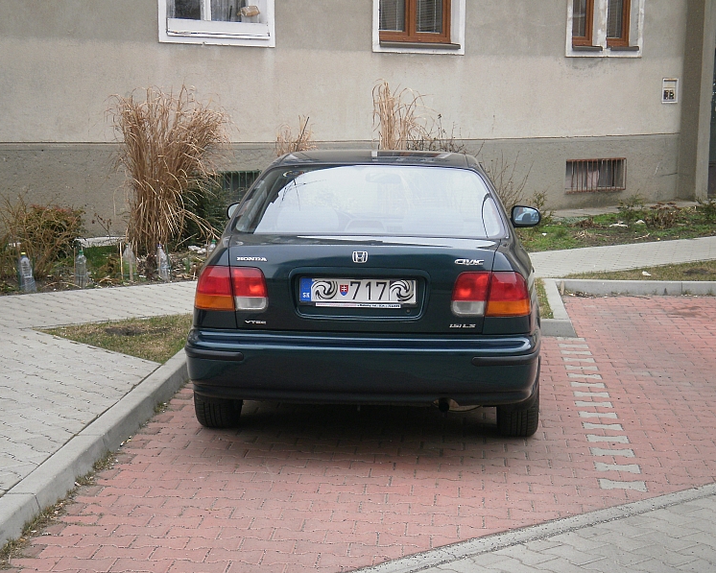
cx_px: 371
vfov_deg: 22.8
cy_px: 286
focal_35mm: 67
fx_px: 1420
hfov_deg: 28.3
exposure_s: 1/80
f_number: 4.4
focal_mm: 11.3
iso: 100
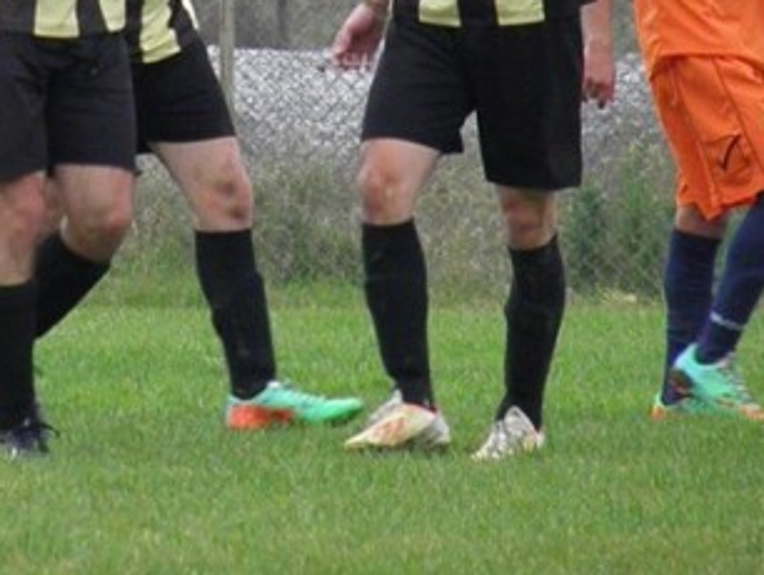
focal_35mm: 1120
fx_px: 24739
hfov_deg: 1.8
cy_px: -36
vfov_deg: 1.3
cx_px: 135
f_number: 4.7
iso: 500
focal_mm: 93.4
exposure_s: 1/200
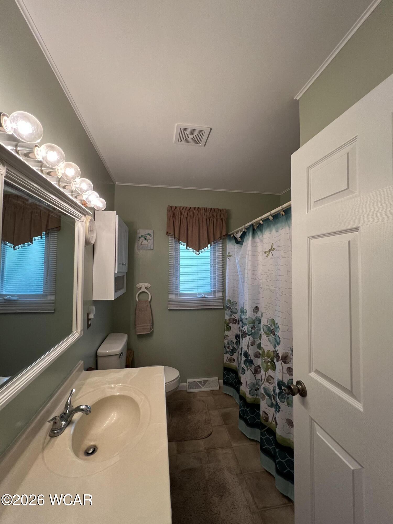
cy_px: 262
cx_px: 196
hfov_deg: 89.9
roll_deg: +0.2
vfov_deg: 106.2
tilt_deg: +2.6
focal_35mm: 13
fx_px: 197
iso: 250
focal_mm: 1.57
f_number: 1.8
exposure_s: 1/120
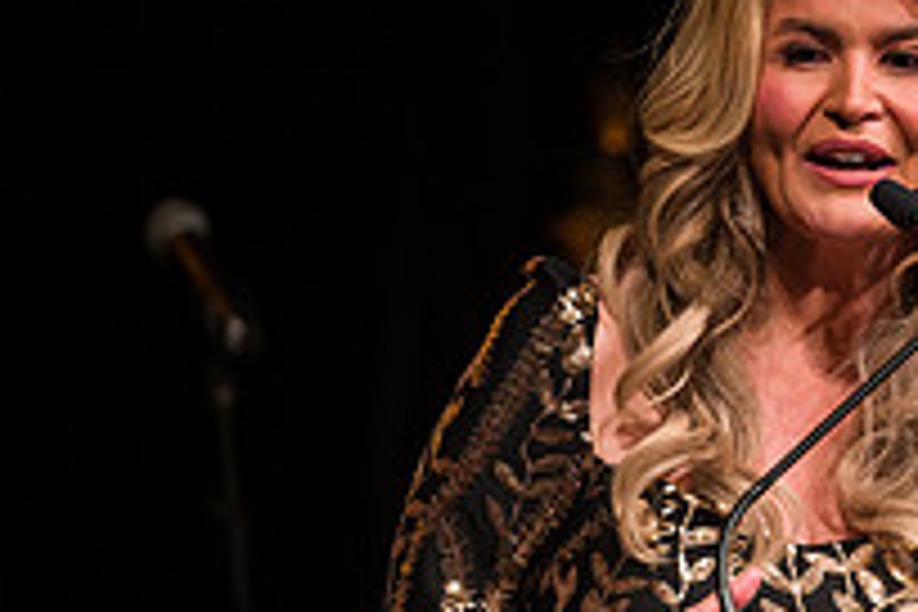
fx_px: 14508
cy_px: 252
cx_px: 1048
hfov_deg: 3.6
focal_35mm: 569
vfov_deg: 2.4
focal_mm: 200
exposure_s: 1/200
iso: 2000
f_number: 4
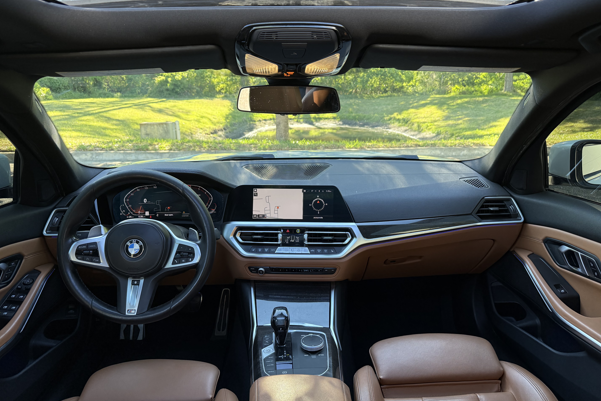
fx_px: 417
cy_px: 201
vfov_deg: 51.3
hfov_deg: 71.5
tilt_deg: -14.4
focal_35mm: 25
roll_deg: +0.2
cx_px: 301
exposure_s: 1/304
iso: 200
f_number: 1.78
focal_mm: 6.76
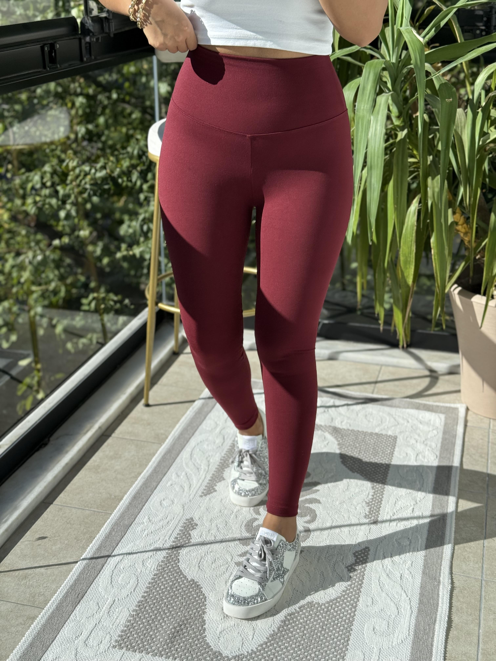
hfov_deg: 30.3
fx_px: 917
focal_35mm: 48
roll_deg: +1.1
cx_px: 248
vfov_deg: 39.7
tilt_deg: -37.6
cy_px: 330
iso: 64
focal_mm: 6.76
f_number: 1.78
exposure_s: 1/1608
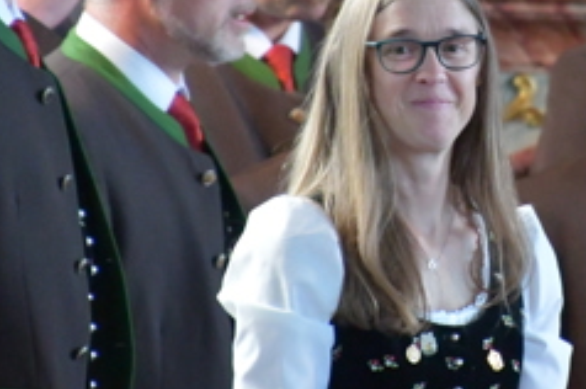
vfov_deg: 1.3
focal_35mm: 1061
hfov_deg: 1.9
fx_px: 17247
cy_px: 63
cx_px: 515
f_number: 6.3
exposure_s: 1/160
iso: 12800
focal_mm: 300
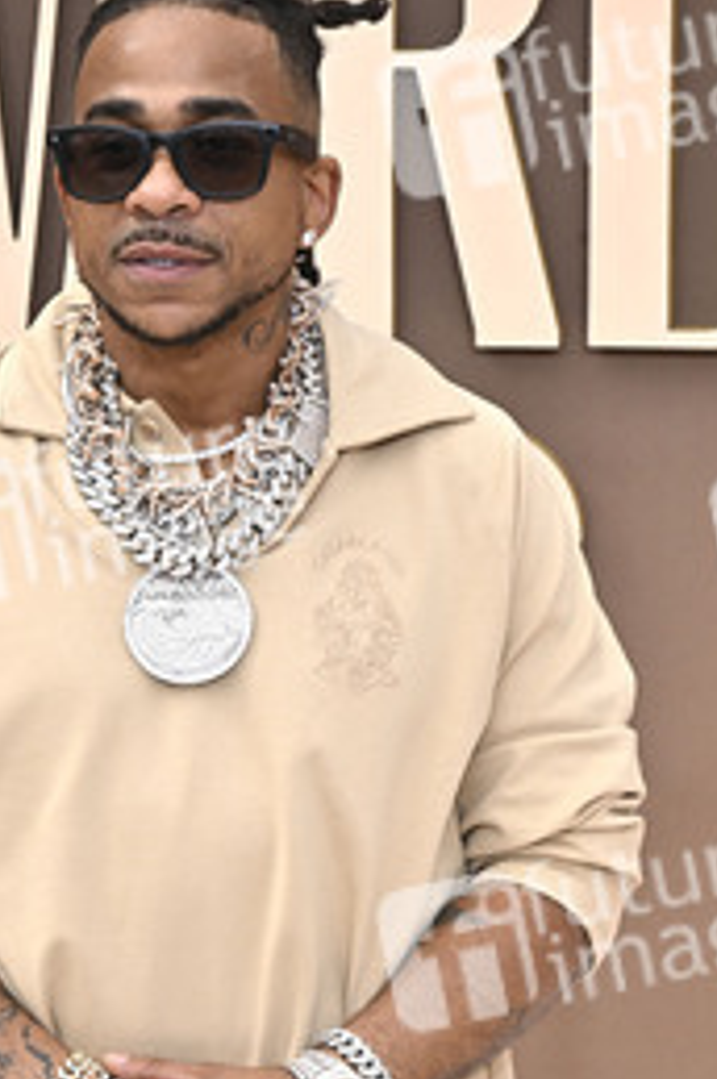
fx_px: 4583
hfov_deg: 8.9
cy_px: 725
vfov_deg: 13.4
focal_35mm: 153
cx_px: 213
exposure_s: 1/320
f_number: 11
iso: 400
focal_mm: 99
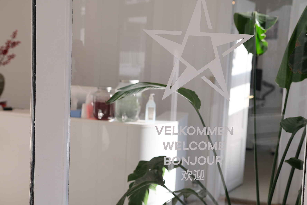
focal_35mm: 50
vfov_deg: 27.0
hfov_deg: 39.6
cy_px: 102
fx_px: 426
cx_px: 154
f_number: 3.6
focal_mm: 33
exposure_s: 1/450
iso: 320
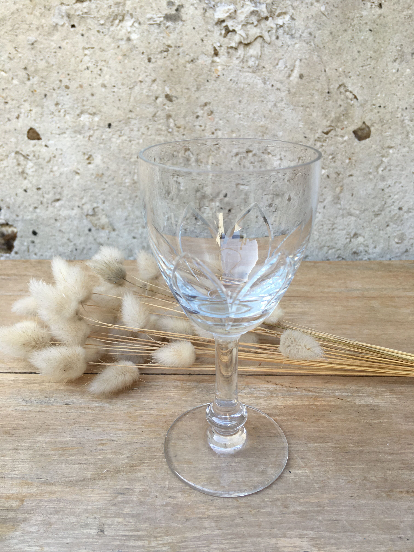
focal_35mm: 29
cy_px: 276
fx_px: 462
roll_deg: +0.0
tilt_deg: -24.0
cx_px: 207
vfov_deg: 61.7
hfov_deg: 48.2
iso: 25
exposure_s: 1/100
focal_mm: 4.15
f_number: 2.2
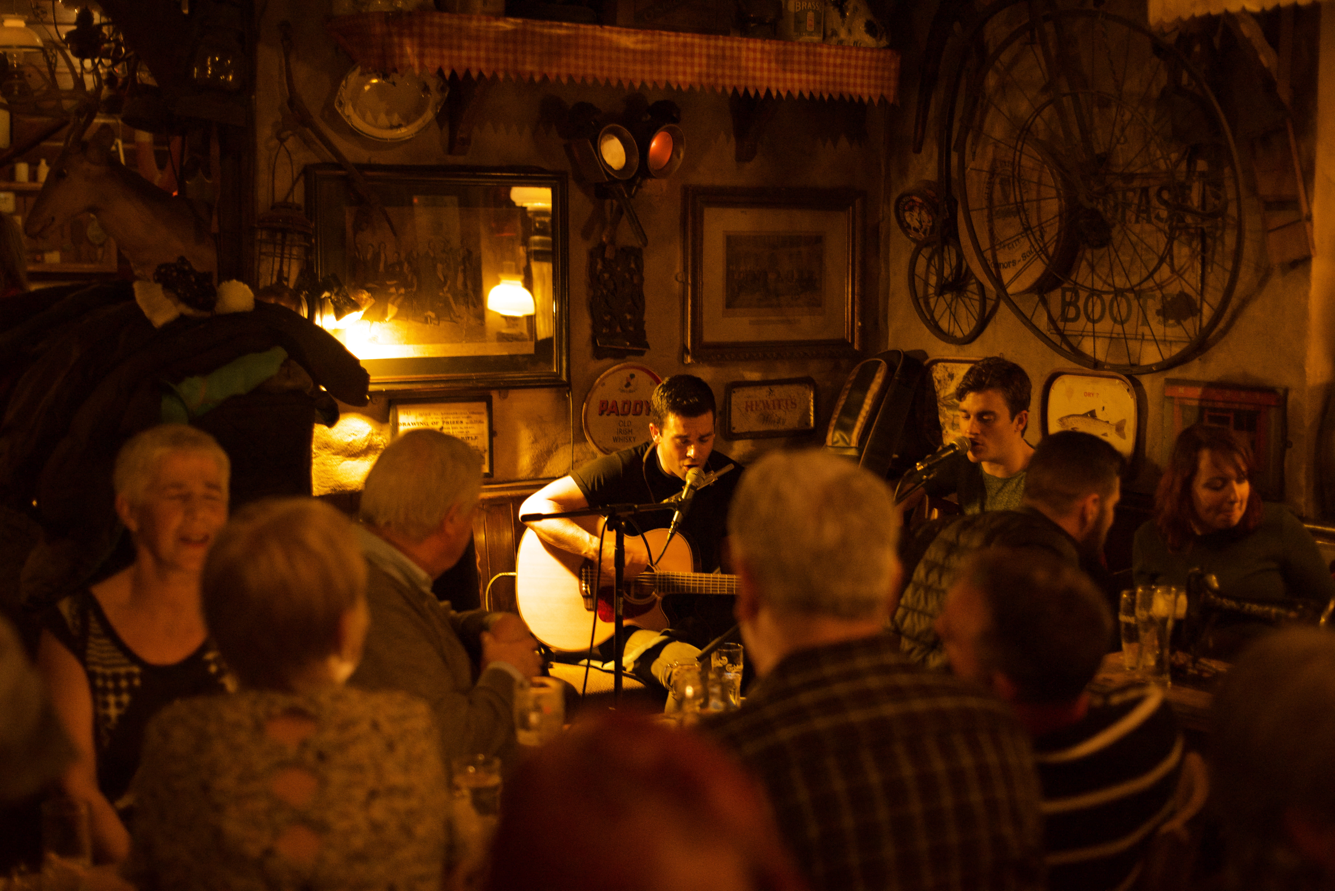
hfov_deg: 39.6
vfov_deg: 27.0
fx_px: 1855
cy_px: 446
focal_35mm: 50
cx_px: 668
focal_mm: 50
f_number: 2.2
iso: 3200
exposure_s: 1/40
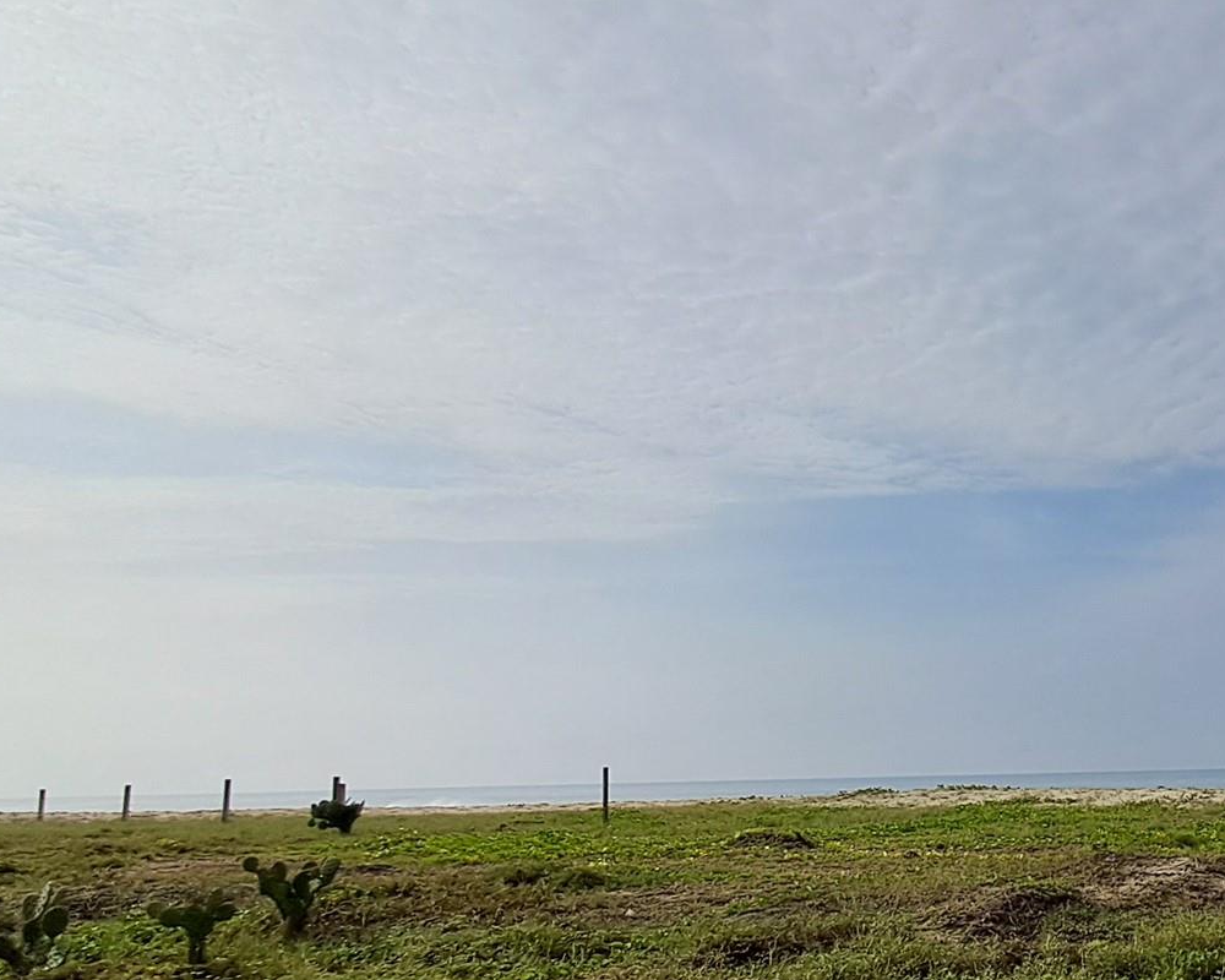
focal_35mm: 32
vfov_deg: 45.0
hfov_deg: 50.0
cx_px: 1082
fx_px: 1160
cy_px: 662
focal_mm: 1.64
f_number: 2.2
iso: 40
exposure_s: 1/5618
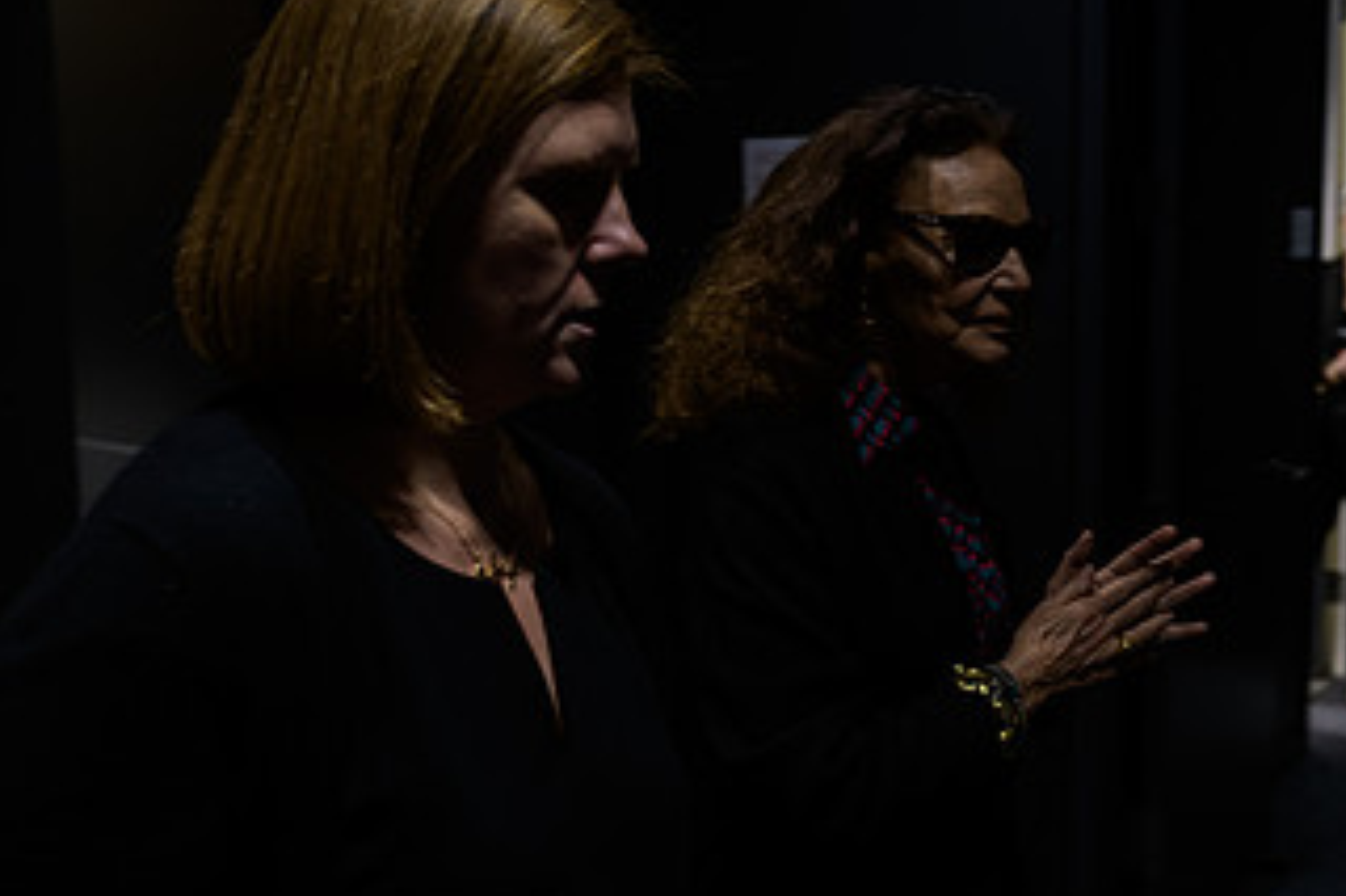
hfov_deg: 39.8
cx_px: 909
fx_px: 1831
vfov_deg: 27.5
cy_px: 456
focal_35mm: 49
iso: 800
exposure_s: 1/125
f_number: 3.2
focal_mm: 27
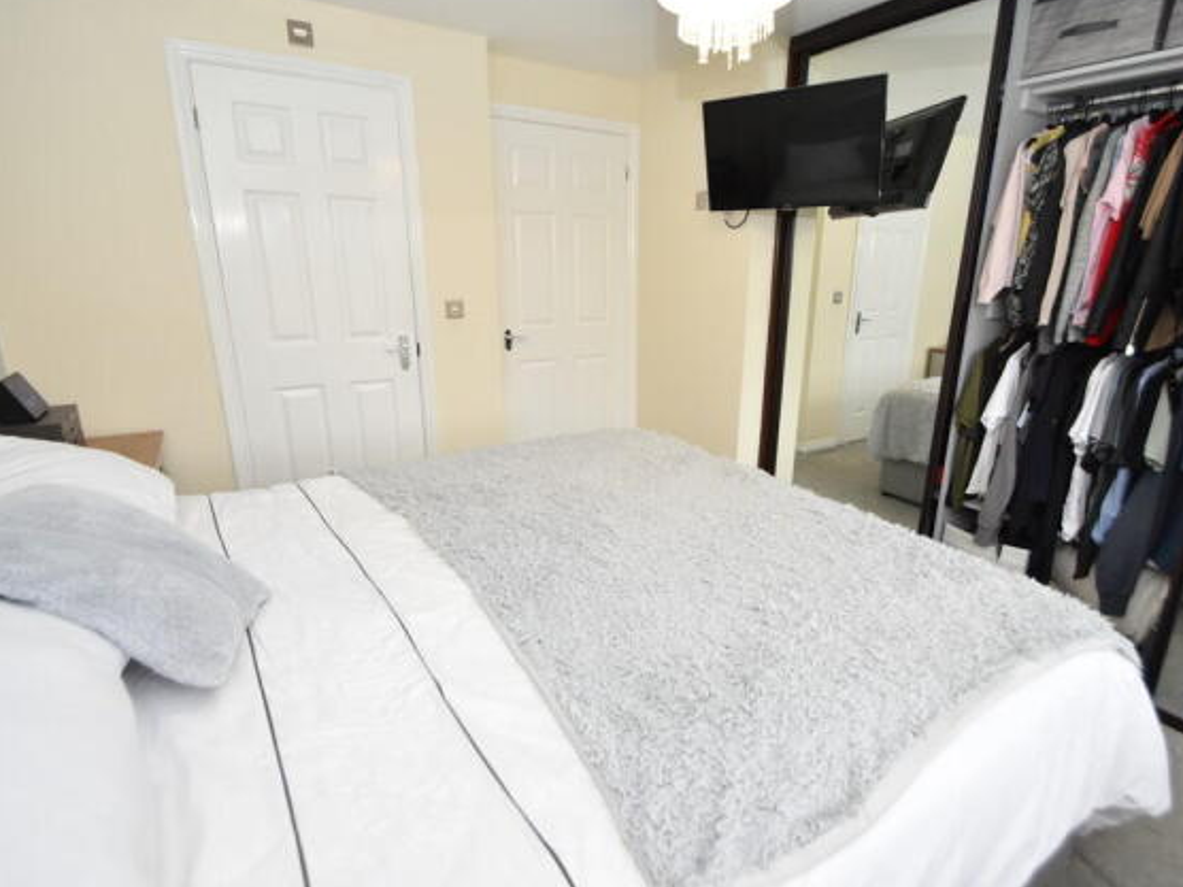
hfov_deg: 90.9
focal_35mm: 17
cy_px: 433
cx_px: 622
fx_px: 581
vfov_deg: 74.7
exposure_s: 1/100
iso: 800
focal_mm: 10
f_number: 5
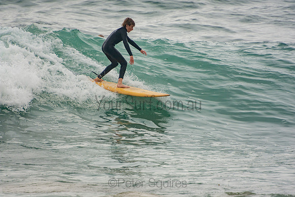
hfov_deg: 3.4
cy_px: 98
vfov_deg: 2.3
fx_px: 4918
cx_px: 148
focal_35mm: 600
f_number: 5.6
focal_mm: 400
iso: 250
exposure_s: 1/1250
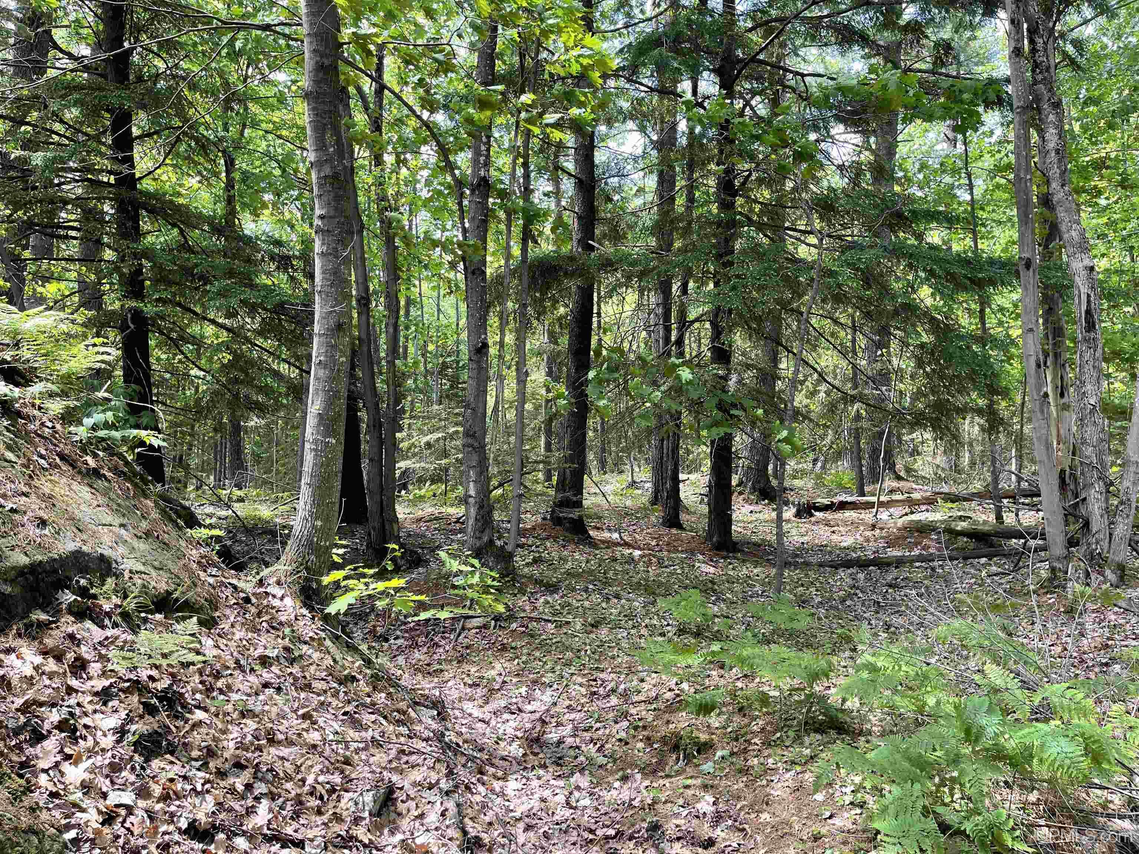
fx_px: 823
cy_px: 427
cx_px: 570
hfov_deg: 69.4
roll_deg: +0.3
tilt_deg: +1.4
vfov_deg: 54.9
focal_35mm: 25
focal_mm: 5.1
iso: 40
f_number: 1.6
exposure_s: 1/121
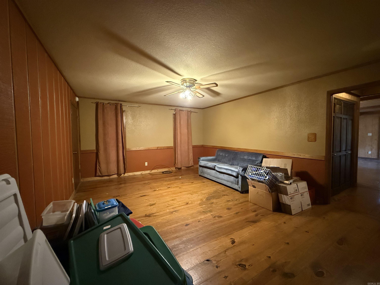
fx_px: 154
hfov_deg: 102.1
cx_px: 190
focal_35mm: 14
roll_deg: +0.7
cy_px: 142
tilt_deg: -1.6
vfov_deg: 85.7
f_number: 2.2
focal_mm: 2.22
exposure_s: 1/40
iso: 1250
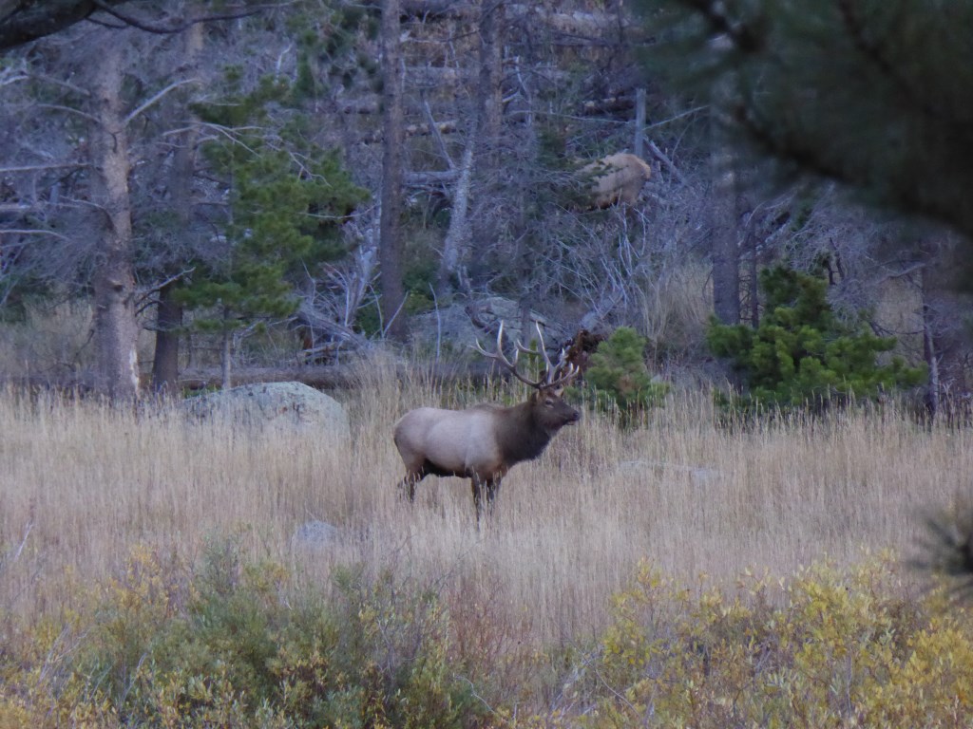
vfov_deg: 1.9
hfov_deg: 2.5
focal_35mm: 800
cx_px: 486
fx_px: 22487
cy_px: 364
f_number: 6.4
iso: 1000
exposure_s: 1/125
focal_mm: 129
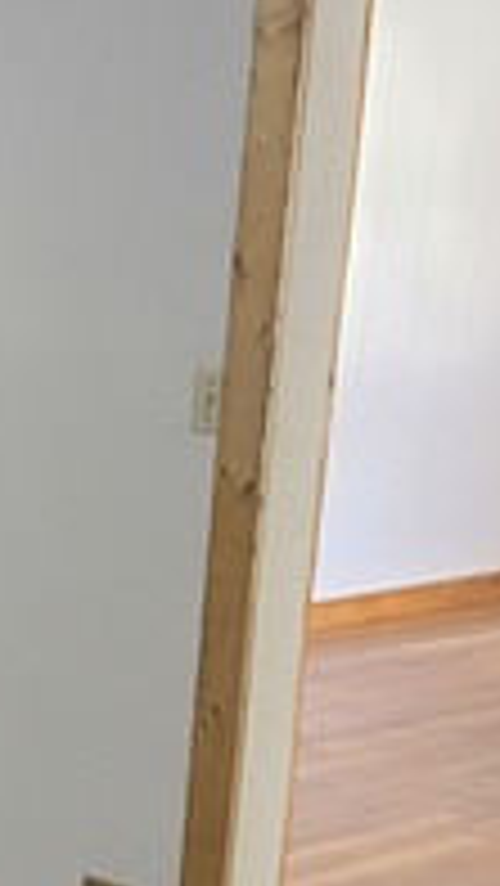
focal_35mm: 85
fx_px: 2001
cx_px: -980
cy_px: 648
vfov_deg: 24.8
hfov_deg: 10.4
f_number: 1.7
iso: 640
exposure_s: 1/120
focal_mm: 6.3
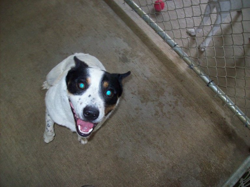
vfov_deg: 39.6
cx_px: 125
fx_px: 260
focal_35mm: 36
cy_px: 94
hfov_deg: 51.4
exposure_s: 1/64
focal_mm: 6
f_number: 2.7
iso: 200
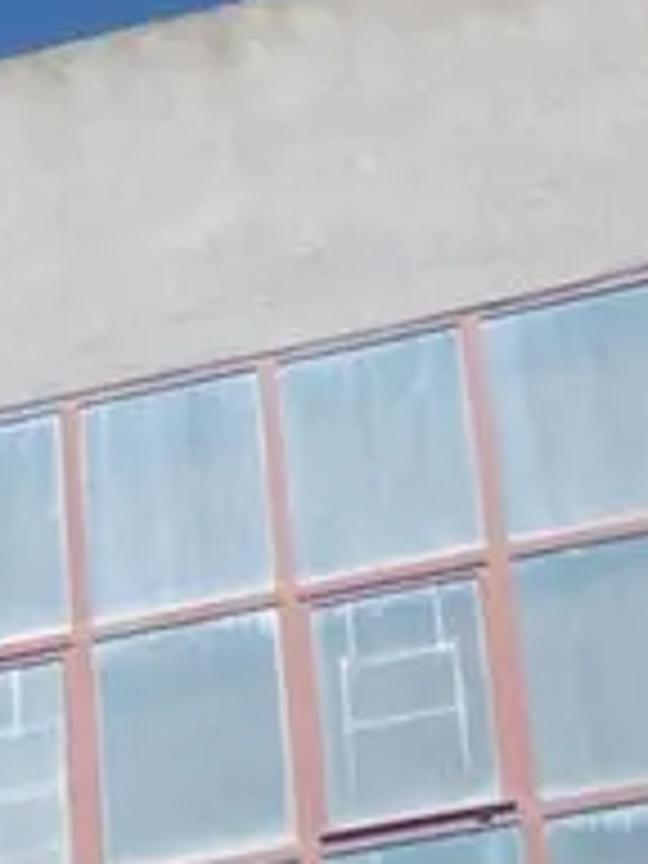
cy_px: 2218
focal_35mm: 128
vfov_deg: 11.8
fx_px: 3195
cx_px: -320
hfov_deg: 11.1
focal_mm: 4.3
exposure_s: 1/2000
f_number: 3.3
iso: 100
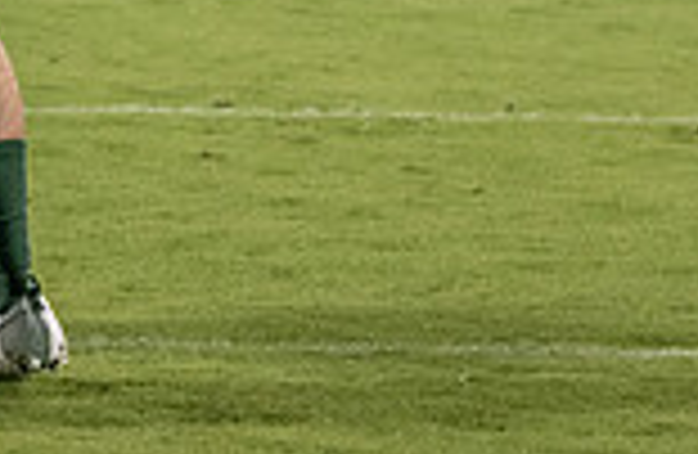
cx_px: -203
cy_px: -216
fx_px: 8067
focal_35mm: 419
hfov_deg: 4.9
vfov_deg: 3.2
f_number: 4.5
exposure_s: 1/500
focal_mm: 100
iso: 6400
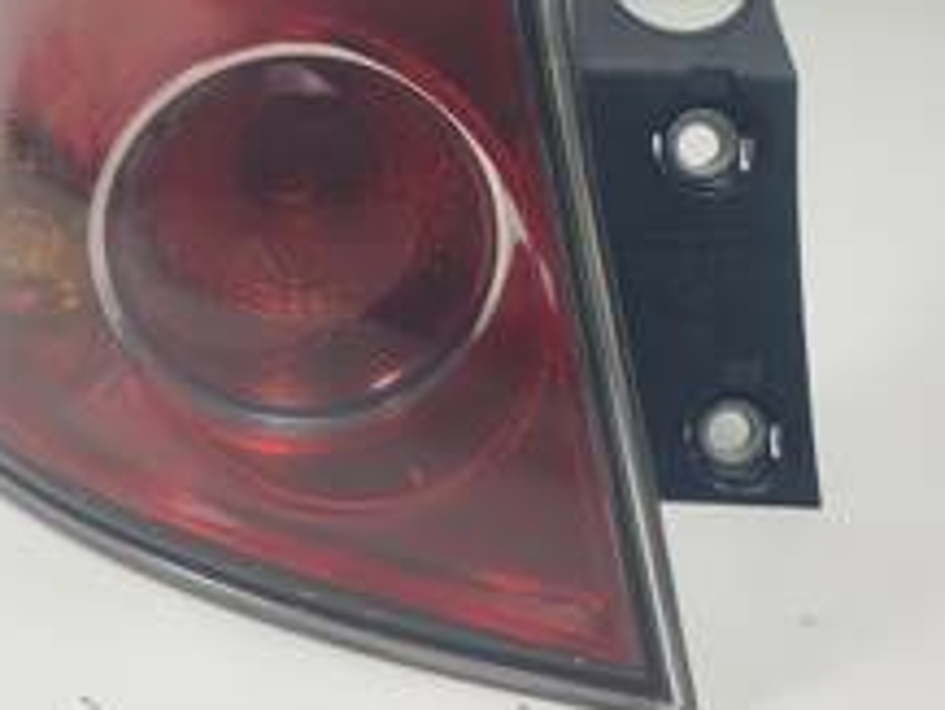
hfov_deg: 37.8
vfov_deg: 29.9
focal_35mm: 48
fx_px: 1311
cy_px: 200
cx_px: 157
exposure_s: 1/210
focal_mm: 4.3
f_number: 2.4
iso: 50
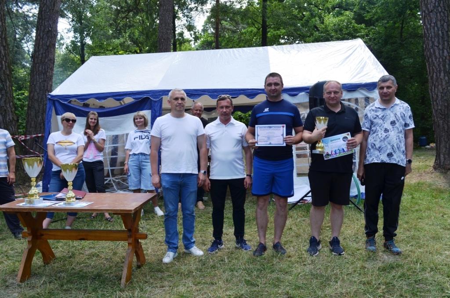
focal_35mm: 33
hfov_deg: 57.3
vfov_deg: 39.8
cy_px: 149
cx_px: 225
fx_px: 412
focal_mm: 22
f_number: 6.3
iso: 200
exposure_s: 1/160
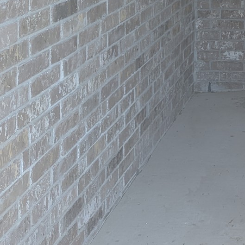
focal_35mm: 82
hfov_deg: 19.5
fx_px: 657
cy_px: -70
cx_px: 319
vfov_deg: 19.5
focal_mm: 6.81
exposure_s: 1/55.8
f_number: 1.85
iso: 37
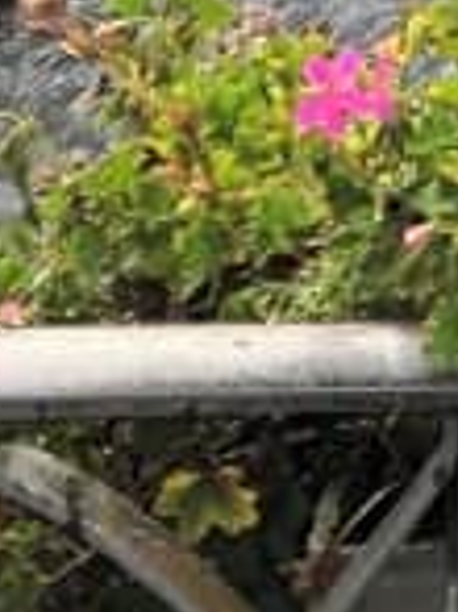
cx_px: 1207
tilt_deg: -3.8
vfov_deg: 8.9
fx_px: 3392
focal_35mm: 192
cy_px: -1045
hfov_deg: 7.1
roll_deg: -0.7
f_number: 1.8
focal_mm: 3.99
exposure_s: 1/1130
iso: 20
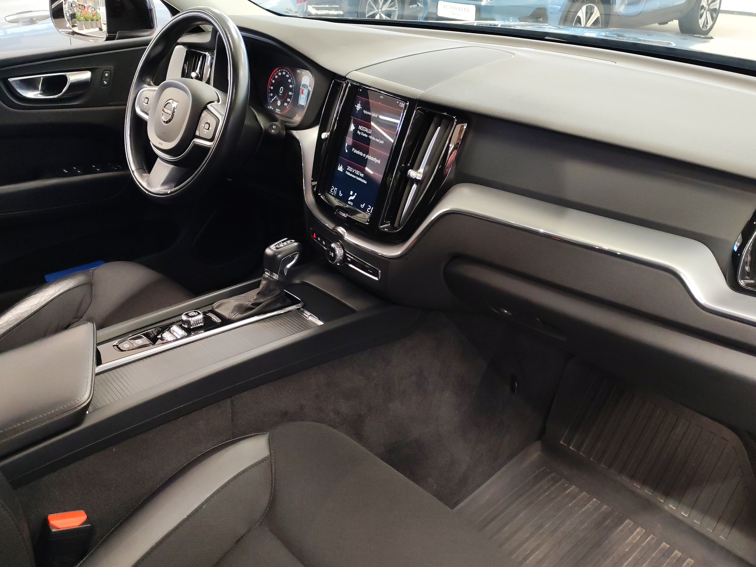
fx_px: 721
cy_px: 284
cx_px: 378
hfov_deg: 55.4
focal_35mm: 33
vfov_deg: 42.9
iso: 1250
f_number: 1.9
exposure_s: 1/50
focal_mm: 6.12
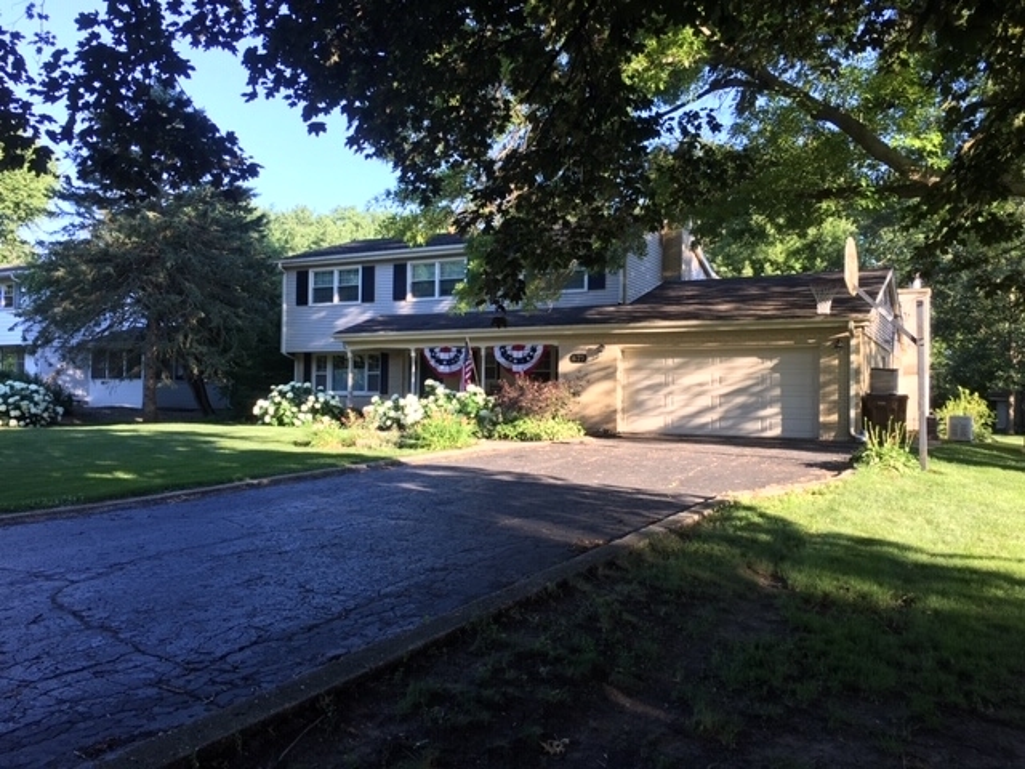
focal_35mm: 29
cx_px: 512
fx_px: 859
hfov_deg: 61.7
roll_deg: -0.7
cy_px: 384
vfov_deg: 48.2
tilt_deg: +1.6
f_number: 2.2
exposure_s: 1/123
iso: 25
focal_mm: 4.15
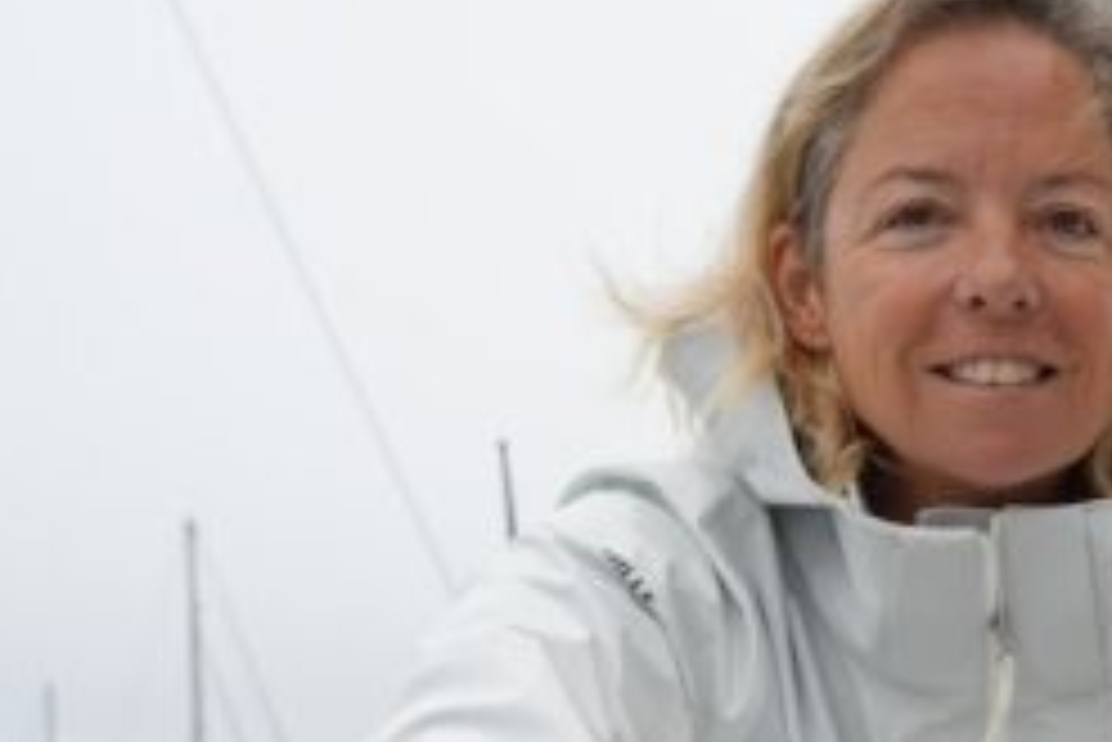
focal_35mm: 112
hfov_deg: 17.2
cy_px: 1057
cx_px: 1418
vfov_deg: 11.8
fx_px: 3461
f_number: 5
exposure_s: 1/160
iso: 100
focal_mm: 36
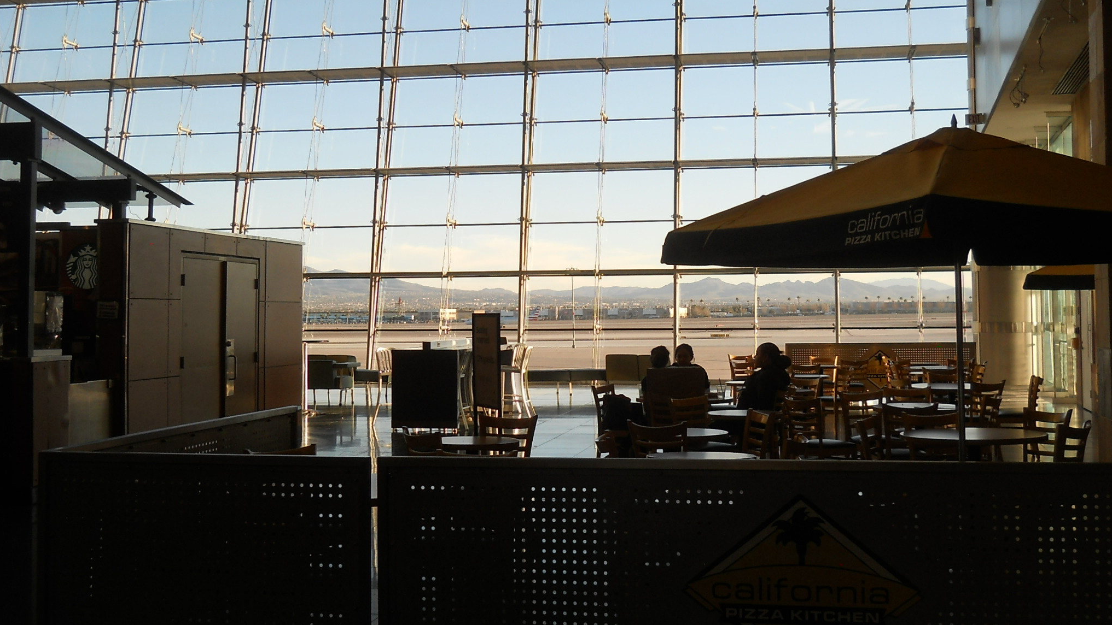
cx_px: 559
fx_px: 1327
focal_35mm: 45
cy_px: 312
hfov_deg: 45.5
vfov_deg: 26.5
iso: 80
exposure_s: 1/320
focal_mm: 6.72
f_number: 3.1
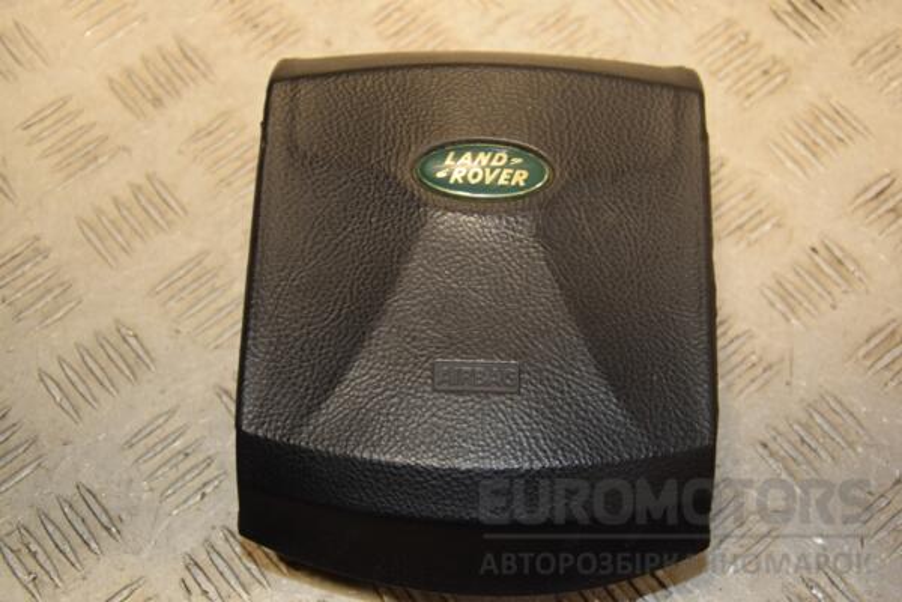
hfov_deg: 29.9
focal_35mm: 68
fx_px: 1691
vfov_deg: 20.2
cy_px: 301
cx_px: 451
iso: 800
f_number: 5
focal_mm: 45
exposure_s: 1/200
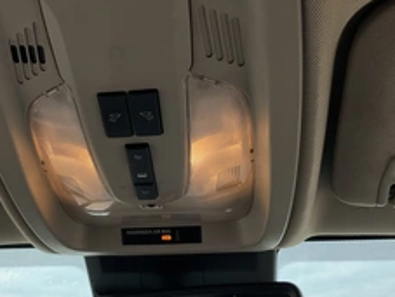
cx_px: 110
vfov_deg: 28.5
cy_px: 188
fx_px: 583
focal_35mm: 51
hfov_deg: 36.7
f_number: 1.8
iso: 25
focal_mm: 3
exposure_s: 1/486
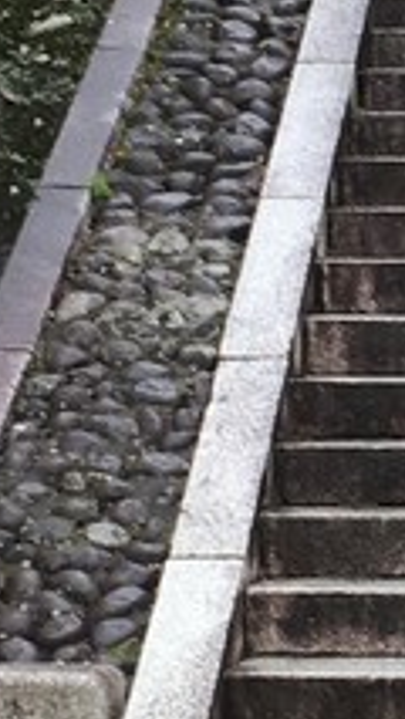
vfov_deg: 12.1
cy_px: 388
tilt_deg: -0.5
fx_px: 3394
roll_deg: +1.3
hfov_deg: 6.7
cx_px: 709
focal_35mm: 178
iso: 32
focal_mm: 4.15
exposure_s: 1/120
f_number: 2.2
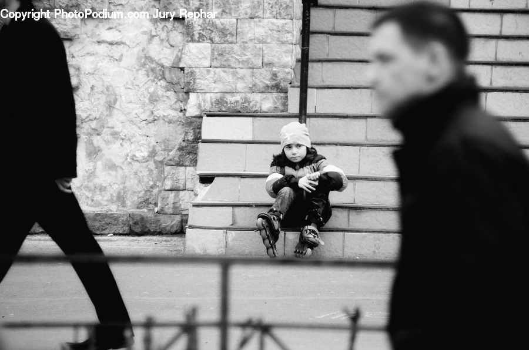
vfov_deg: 3.0
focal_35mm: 450
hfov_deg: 4.6
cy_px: 175
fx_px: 6598
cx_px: 264
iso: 800
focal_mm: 300
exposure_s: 1/250
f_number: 5.6
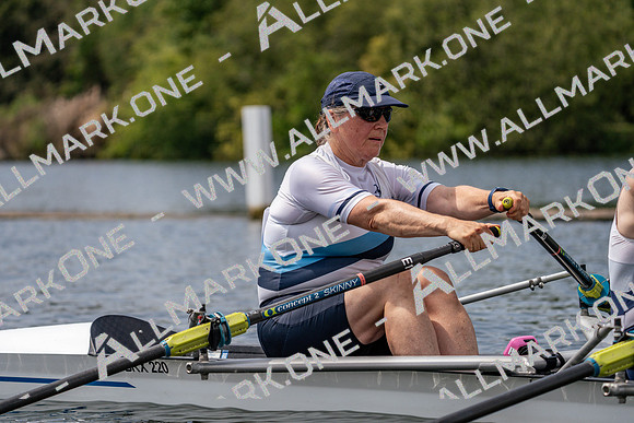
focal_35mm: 200
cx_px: 317
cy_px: 212
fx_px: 3523
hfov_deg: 10.3
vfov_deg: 6.9
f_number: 5.6
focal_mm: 200
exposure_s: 1/1600
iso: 200
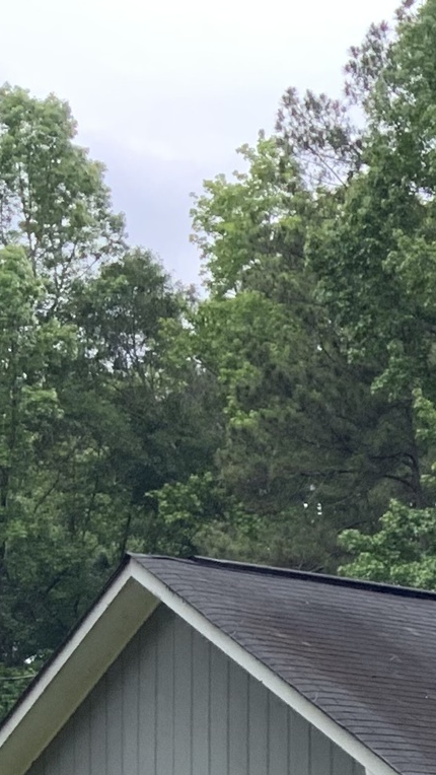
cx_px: 1189
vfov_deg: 15.7
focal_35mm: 127
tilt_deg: -2.9
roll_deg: -3.6
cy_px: 1106
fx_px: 2609
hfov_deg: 8.4
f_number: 1.8
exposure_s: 1/237
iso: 16
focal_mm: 3
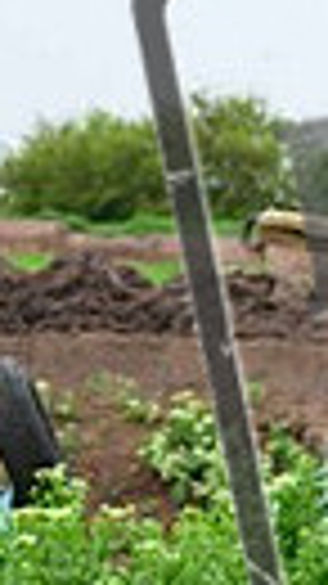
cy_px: 317
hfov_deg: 4.8
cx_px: 782
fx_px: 3824
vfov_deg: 8.7
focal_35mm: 247
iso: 400
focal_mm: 53
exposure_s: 1/1250
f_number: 4
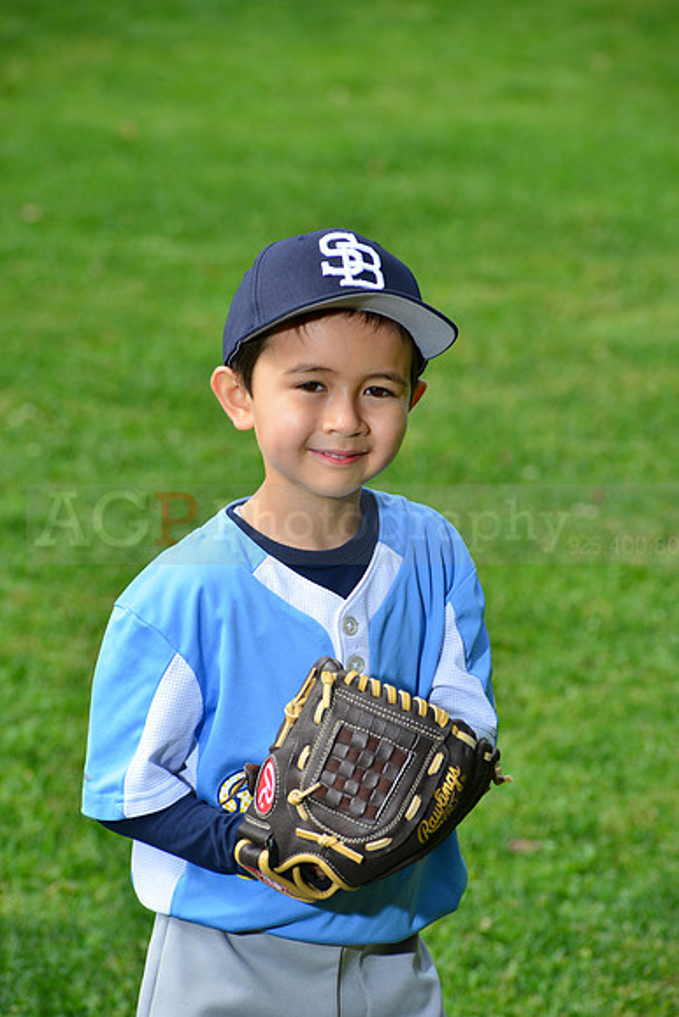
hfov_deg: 6.9
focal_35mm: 200
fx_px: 5655
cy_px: 508
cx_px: 340
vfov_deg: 10.3
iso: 200
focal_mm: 200
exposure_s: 1/200
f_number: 11
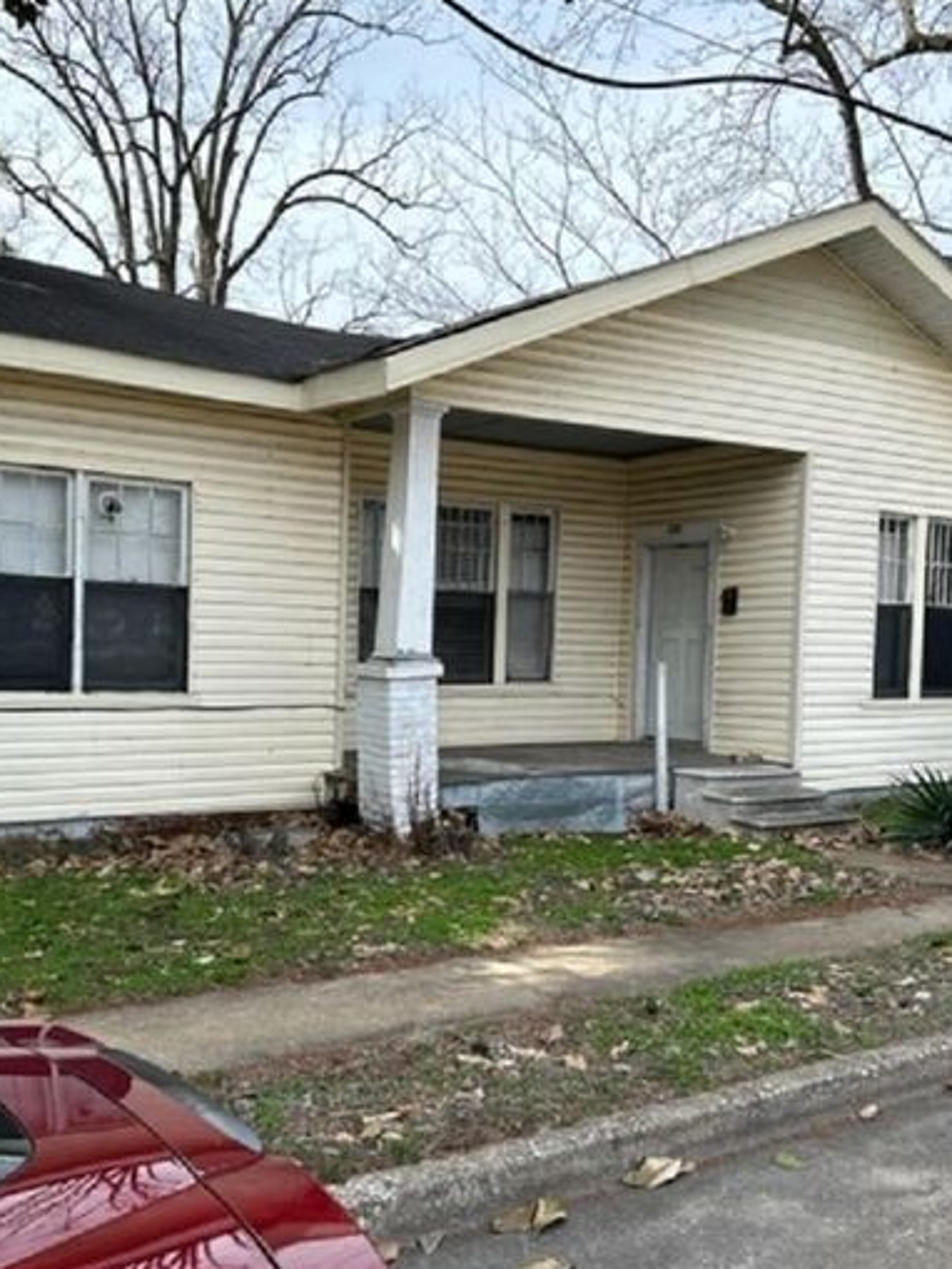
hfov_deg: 41.7
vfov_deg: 53.8
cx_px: 409
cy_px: 711
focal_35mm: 34
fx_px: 1246
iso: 50
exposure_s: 1/2632
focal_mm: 5.7
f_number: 1.5
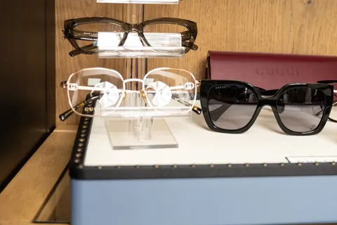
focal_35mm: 70
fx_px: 655
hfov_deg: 28.2
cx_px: 270
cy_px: 66
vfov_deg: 19.4
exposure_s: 1/160
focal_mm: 42
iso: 250
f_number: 4
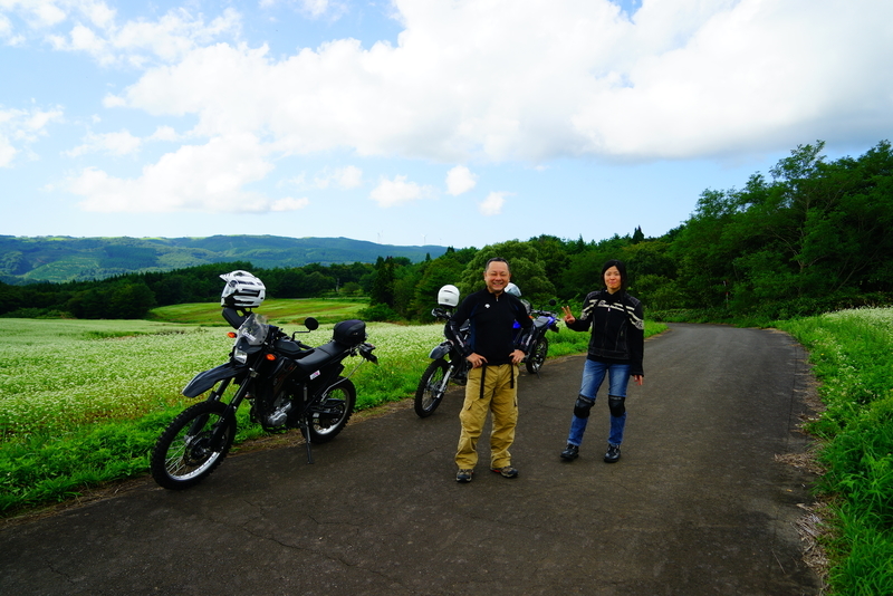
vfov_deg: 53.2
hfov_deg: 73.7
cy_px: 298
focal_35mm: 24
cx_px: 446
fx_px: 596
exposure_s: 1/1000
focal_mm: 24
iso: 160
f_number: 4
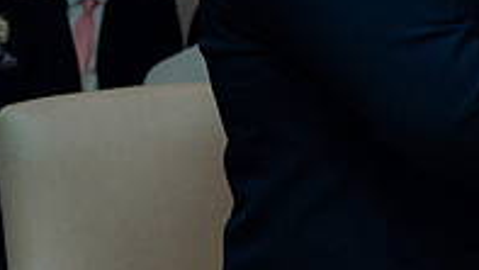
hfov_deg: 17.0
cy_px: -30
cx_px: 664
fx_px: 1487
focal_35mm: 117
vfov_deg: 10.2
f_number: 3.5
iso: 2500
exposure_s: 1/160
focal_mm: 38
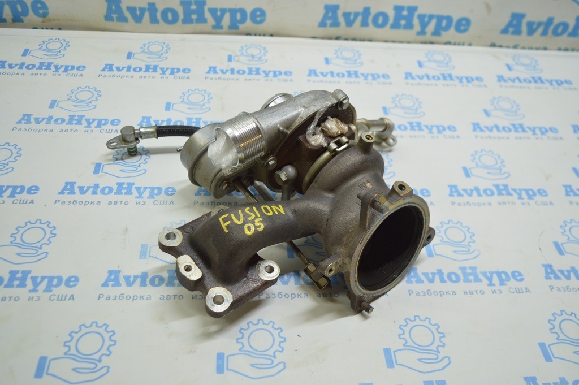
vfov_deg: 39.9
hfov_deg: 57.3
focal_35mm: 33
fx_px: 530
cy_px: 192
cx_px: 290
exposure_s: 1/60
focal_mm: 22
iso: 400
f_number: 3.8
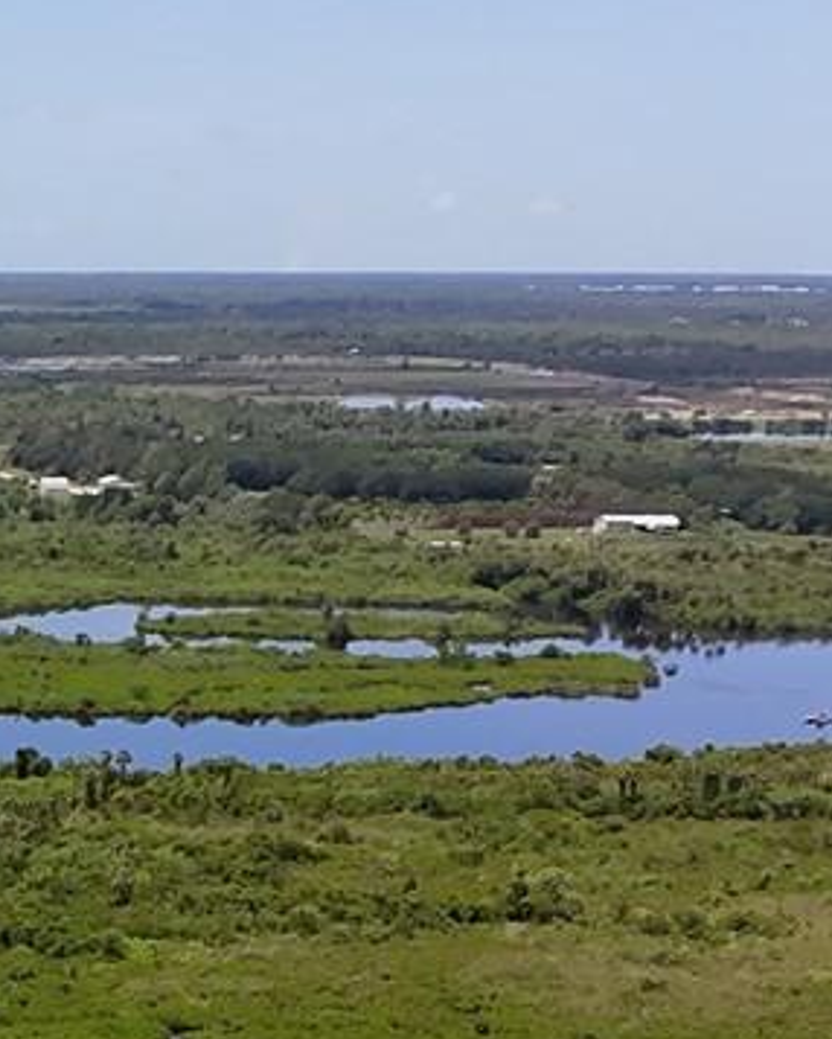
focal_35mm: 105
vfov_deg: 16.5
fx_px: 3229
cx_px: -867
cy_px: 1589
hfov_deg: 12.7
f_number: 2.8
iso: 110
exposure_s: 1/1000
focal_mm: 4.55
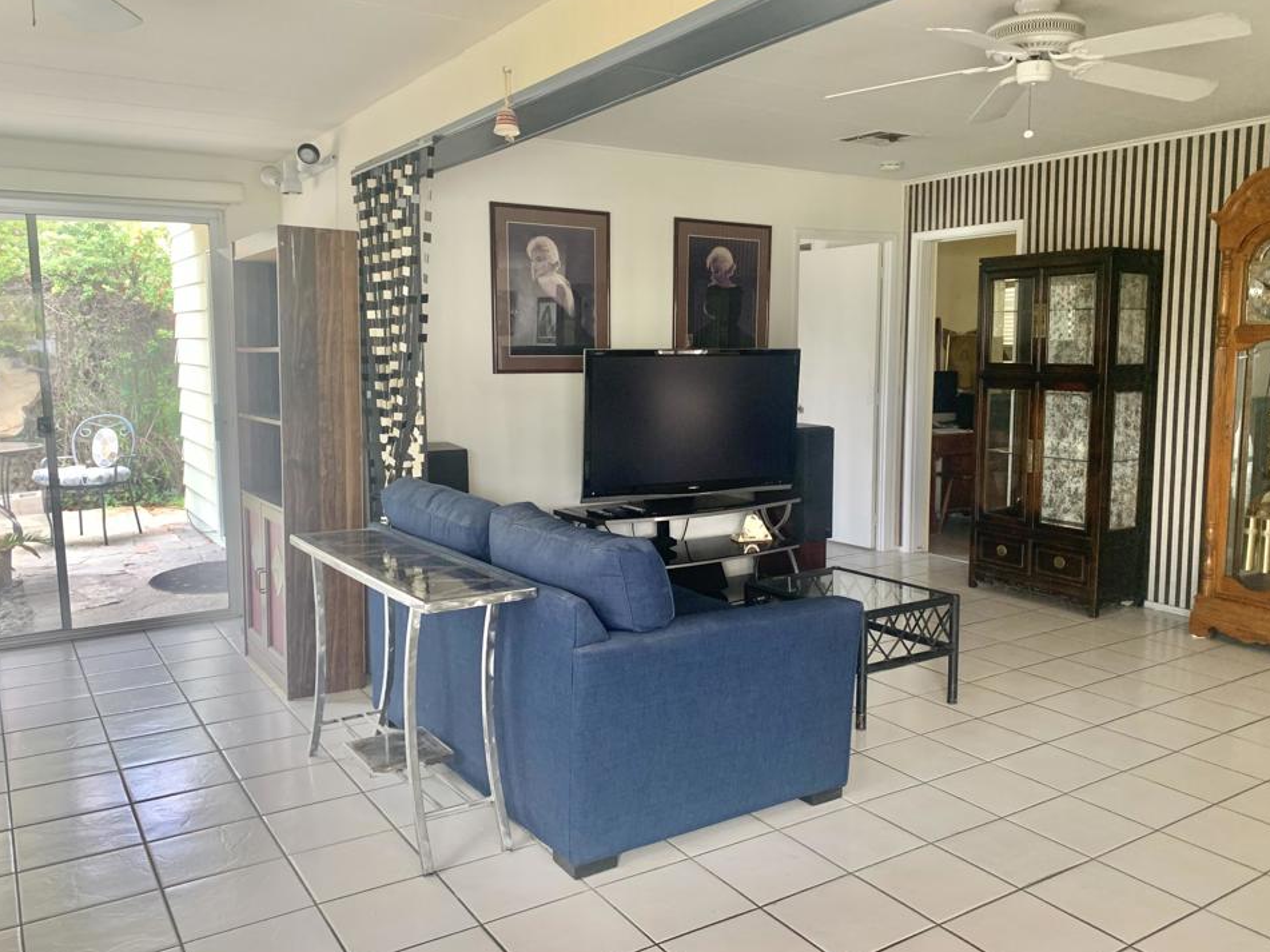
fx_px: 1027
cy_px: 459
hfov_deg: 63.4
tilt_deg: -8.1
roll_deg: -0.1
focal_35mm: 28
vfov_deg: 49.7
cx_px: 676
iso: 100
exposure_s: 1/60
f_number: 1.8
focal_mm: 4.25
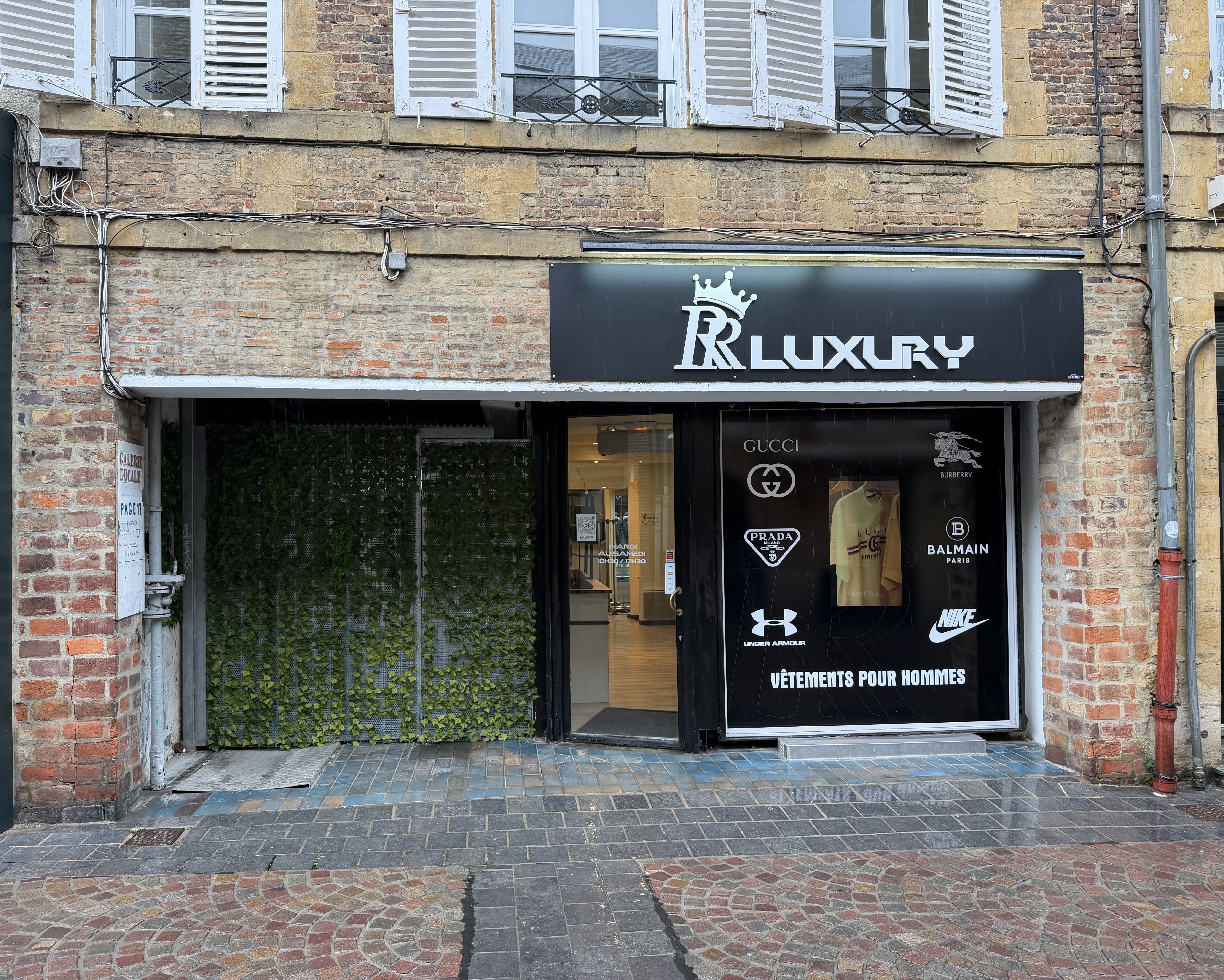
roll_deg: +0.6
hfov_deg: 68.1
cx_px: 586
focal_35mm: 25
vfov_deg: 56.8
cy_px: 490
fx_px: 906
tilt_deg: +2.0
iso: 100
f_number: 1.78
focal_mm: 6.76
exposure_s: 1/121
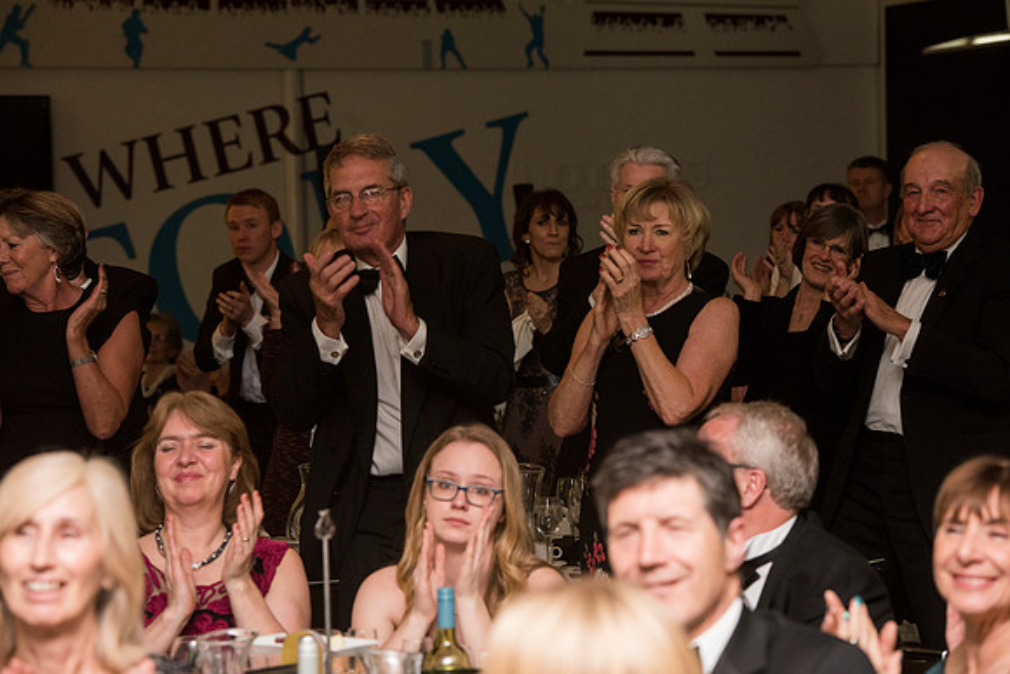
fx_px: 3367
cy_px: 337
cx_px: 505
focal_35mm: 120
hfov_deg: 17.1
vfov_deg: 11.4
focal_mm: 120
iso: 1600
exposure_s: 1/125
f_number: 5.6
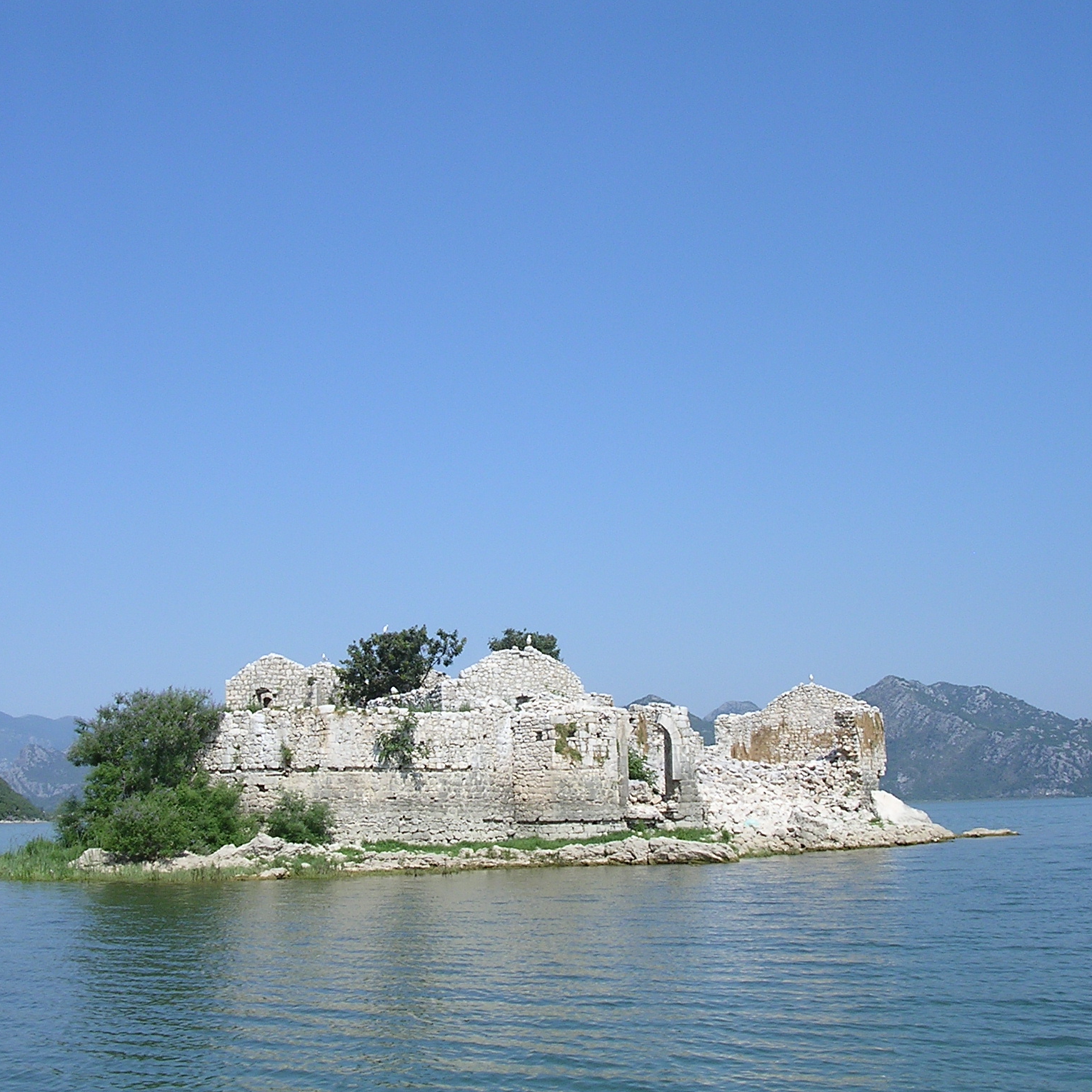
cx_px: 488
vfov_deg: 37.6
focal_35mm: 45
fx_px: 1606
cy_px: 546
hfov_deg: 37.5
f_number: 5.6
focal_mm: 5.8
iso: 100
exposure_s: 1/326
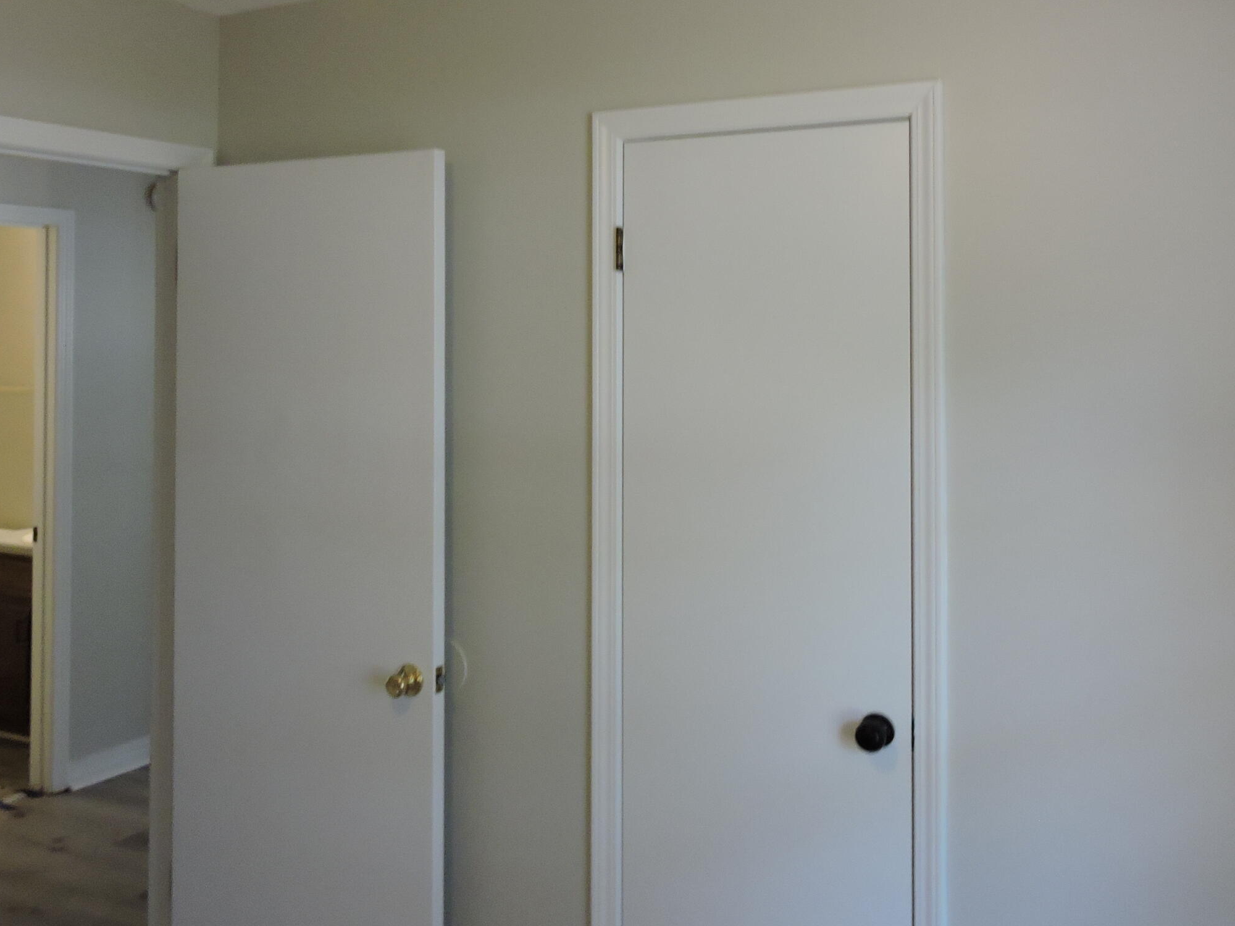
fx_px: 1284
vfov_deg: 39.1
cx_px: 652
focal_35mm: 36
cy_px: 293
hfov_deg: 51.3
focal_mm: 4.3
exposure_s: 1/30
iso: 360
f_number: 3.3
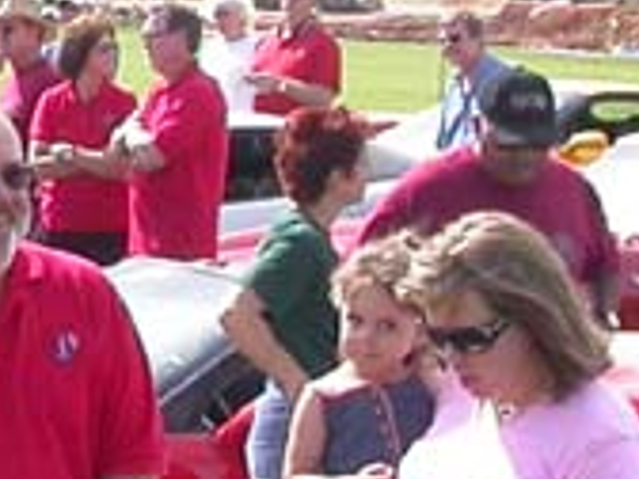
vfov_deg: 6.4
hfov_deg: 8.4
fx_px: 4264
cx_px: -354
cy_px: 232
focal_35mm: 231
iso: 100
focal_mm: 7.85
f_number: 2.6
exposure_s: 1/1000
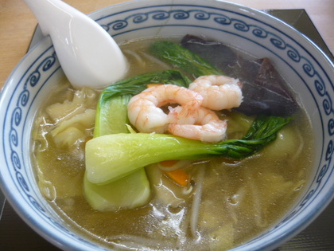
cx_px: 167
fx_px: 318
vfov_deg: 42.9
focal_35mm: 33
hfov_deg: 55.4
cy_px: 126
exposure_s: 1/30
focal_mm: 5.5
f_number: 2.8
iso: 100
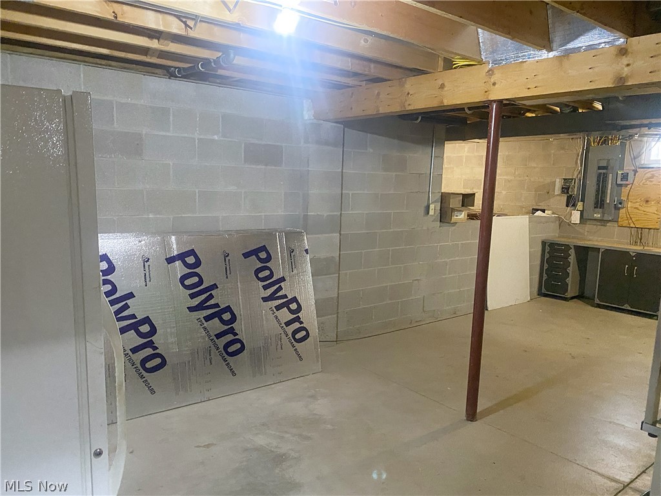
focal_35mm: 26
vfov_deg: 53.1
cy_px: 248
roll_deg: -2.1
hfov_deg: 67.3
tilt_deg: -7.3
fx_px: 496
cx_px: 330
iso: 800
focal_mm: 4.25
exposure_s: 1/30
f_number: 1.8
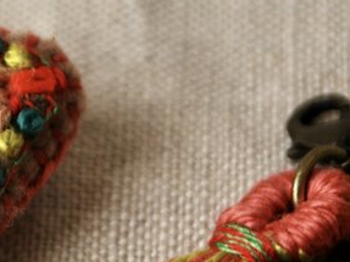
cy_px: 208
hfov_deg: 9.1
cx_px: -35
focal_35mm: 217
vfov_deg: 6.8
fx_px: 2189
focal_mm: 45
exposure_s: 1/80
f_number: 5.3
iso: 200
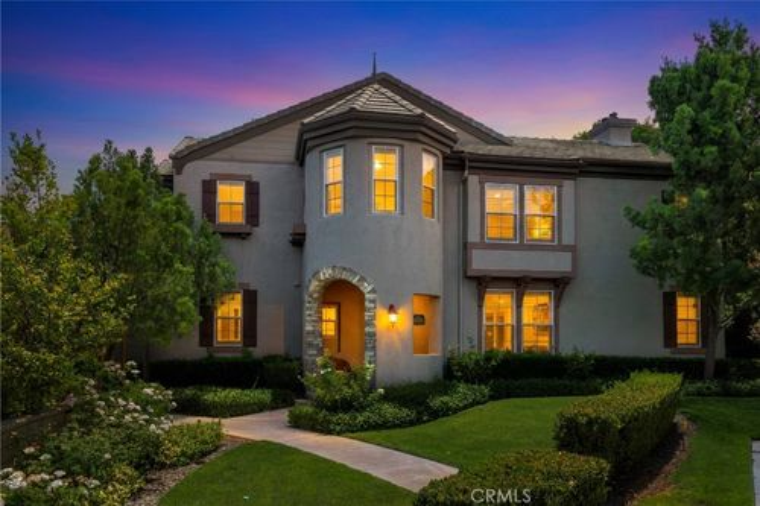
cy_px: 253
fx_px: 591
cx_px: 380
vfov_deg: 46.4
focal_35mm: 28
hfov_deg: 65.5
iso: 400
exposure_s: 1/800
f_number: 8
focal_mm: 28
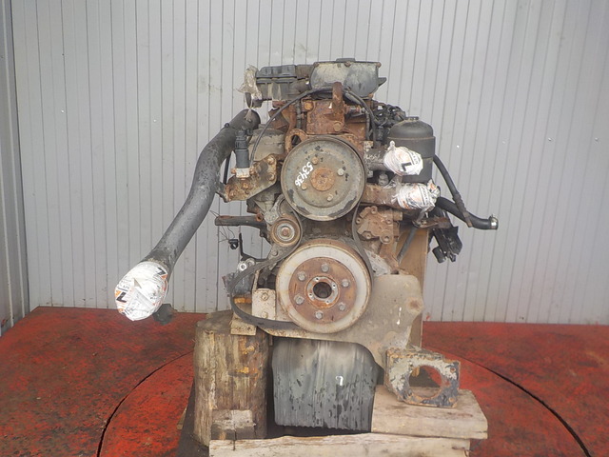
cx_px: 304
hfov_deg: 60.0
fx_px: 528
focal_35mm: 30
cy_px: 228
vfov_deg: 46.8
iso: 140
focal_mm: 4.1
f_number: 3.3
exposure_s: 1/30
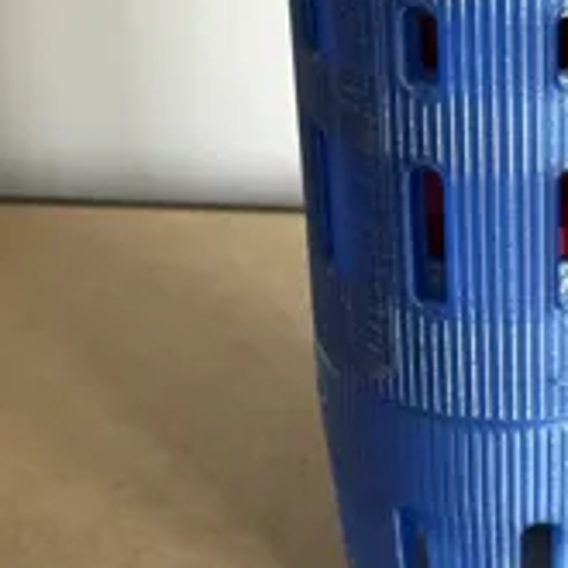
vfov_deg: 16.9
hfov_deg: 16.7
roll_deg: +1.6
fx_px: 1912
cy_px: 227
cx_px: 513
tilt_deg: -29.4
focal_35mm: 103
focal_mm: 6.76
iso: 125
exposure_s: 1/60
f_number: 1.78
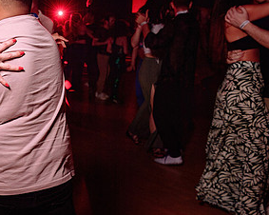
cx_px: -1
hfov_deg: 29.4
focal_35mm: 60
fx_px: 477
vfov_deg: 25.3
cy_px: 92
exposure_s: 1/200
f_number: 3.5
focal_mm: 27
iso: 200
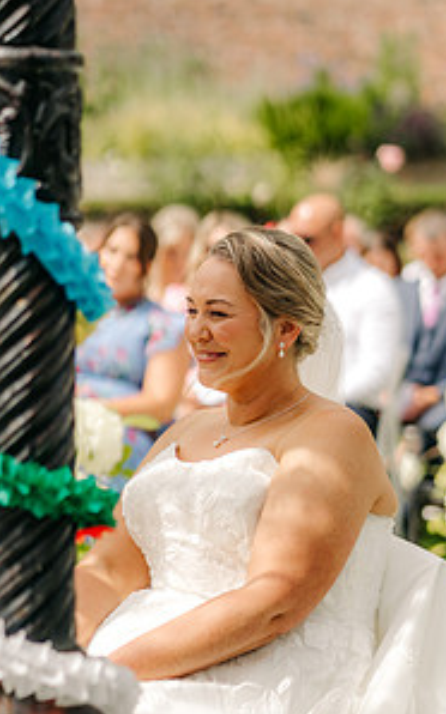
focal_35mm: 131
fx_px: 2550
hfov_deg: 10.0
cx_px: 209
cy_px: 419
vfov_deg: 15.9
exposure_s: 1/5000
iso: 100
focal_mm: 85
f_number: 2.2
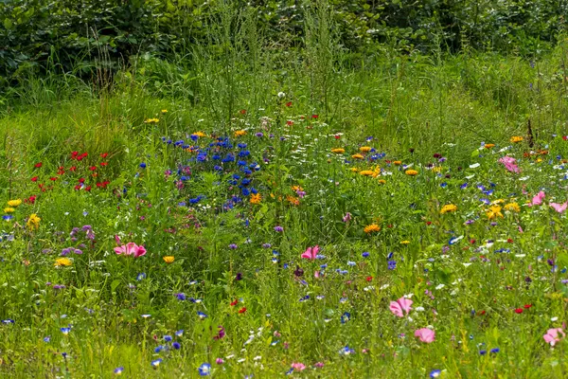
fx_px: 3195
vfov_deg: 6.8
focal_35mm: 202
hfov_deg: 10.2
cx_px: 284
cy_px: 190
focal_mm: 135
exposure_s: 1/500
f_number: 7.1
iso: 250
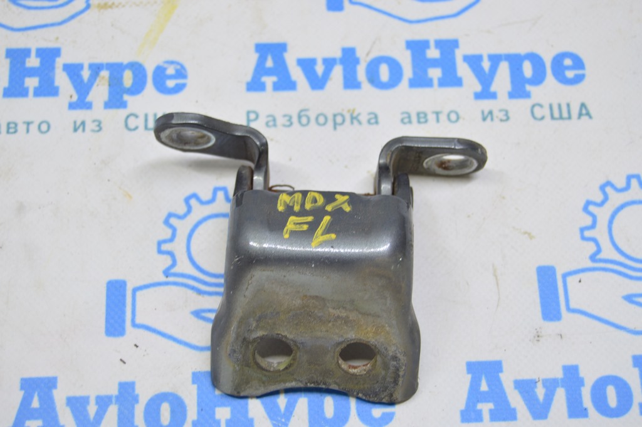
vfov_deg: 22.6
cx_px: 321
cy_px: 214
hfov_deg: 33.4
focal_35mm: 60
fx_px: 1069
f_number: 5.6
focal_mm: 40
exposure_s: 1/20
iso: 400
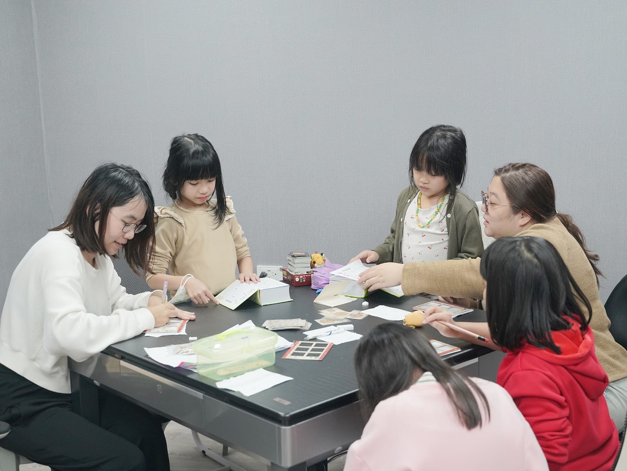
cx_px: 343
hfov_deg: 38.1
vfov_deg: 29.1
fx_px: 906
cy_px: 236
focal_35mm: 50
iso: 2000
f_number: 4
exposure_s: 1/160
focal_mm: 46
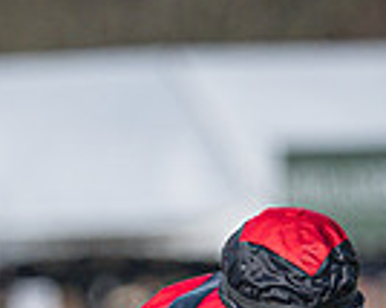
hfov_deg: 0.7
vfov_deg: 0.5
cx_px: 134
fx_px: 32467
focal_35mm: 2844
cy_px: 584
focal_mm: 400
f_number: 5
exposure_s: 1/3200
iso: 400
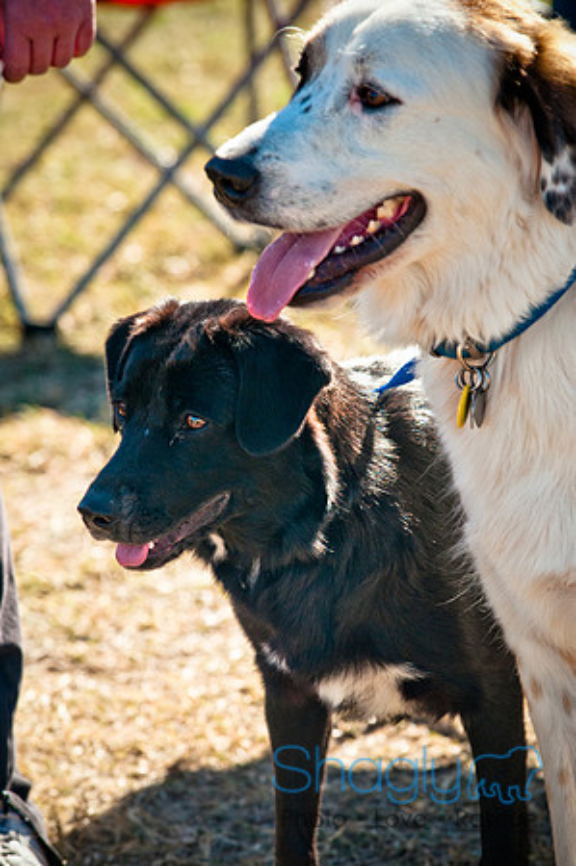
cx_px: 288
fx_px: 7216
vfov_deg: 6.9
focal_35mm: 300
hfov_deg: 4.6
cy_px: 433
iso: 400
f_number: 6.3
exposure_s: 1/800
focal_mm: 200
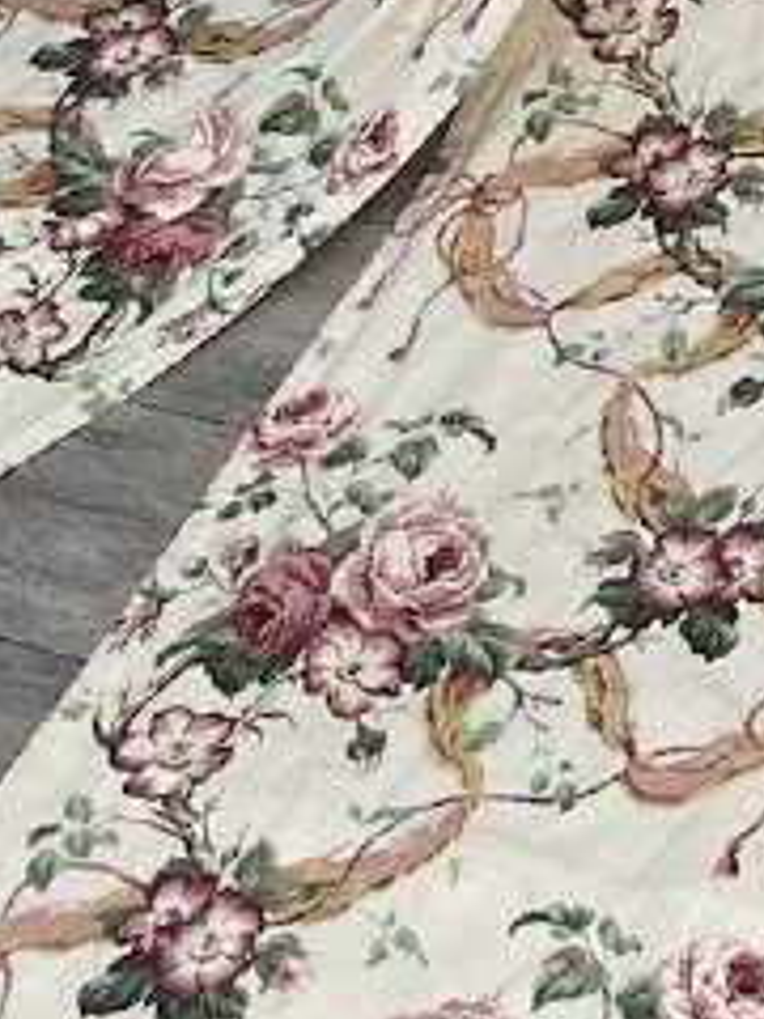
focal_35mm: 125
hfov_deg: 11.5
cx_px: 1014
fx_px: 3678
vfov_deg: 15.3
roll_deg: +12.2
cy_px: -127
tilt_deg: -35.5
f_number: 1.6
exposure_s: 1/121
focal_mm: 5.1
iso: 125
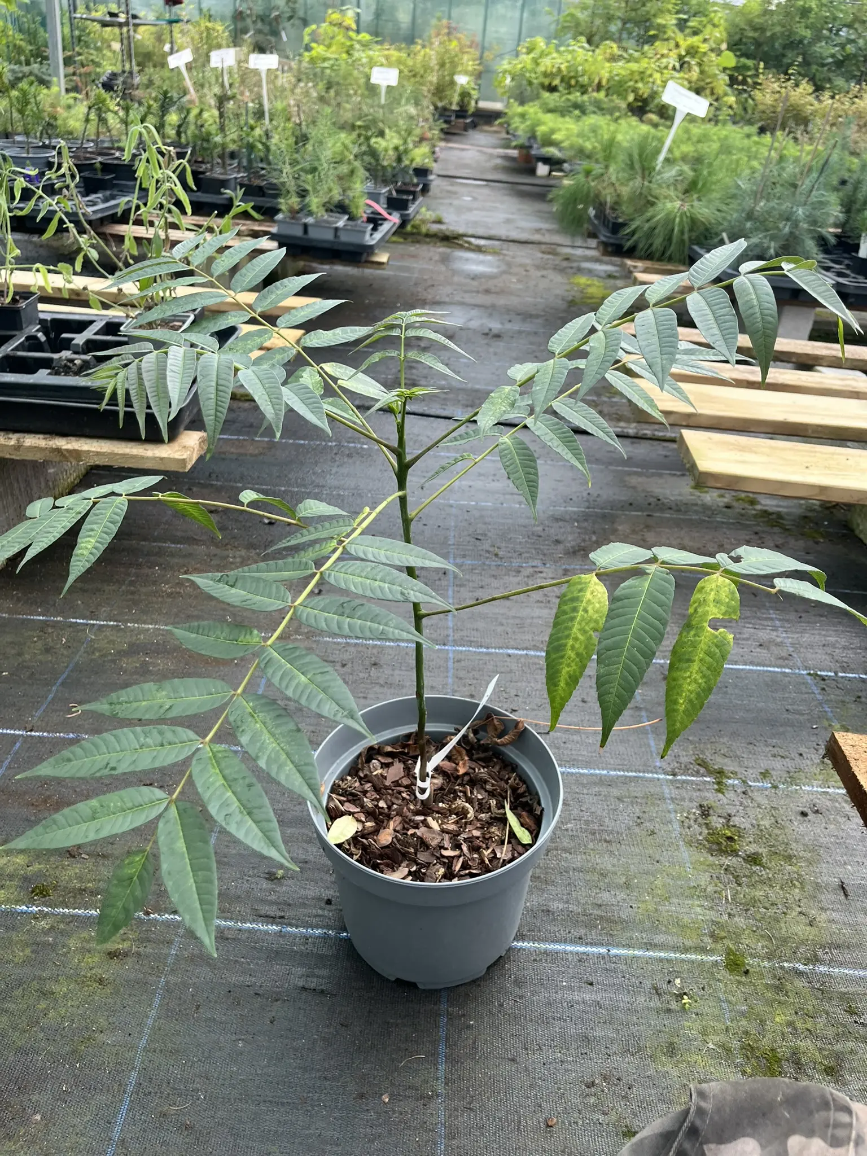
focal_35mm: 26
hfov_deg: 53.1
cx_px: 434
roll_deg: -5.7
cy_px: 578
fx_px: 868
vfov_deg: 67.3
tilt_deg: -30.2
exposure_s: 1/404
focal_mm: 5.1
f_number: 1.6
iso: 50
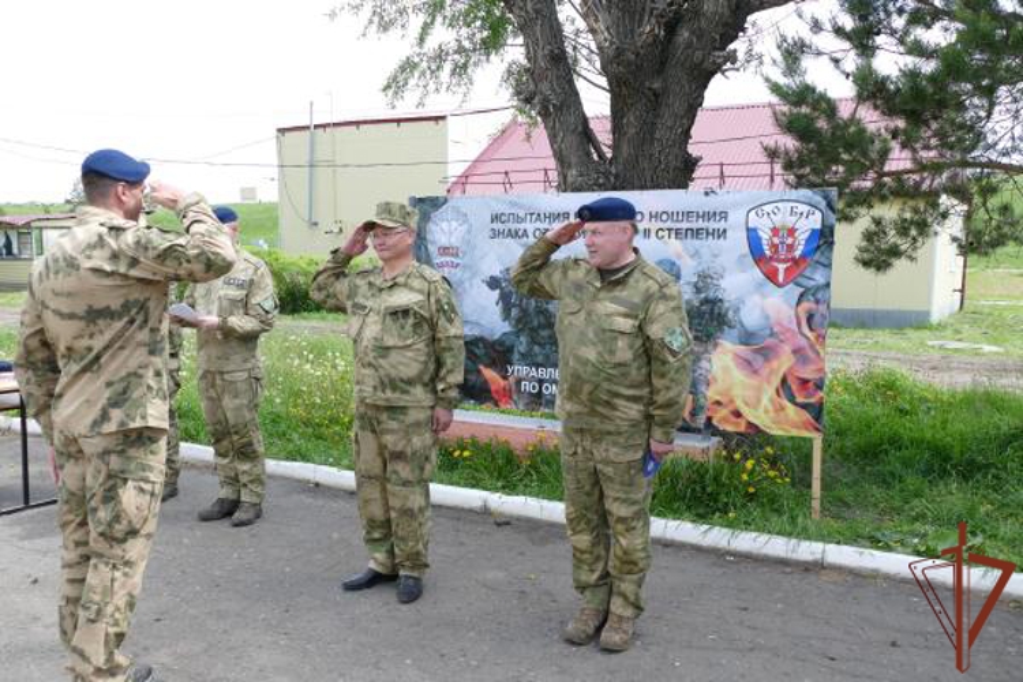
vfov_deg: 41.1
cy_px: 341
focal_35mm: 32
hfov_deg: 58.7
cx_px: 512
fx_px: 909
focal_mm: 11.6
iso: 125
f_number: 3
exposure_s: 1/1000
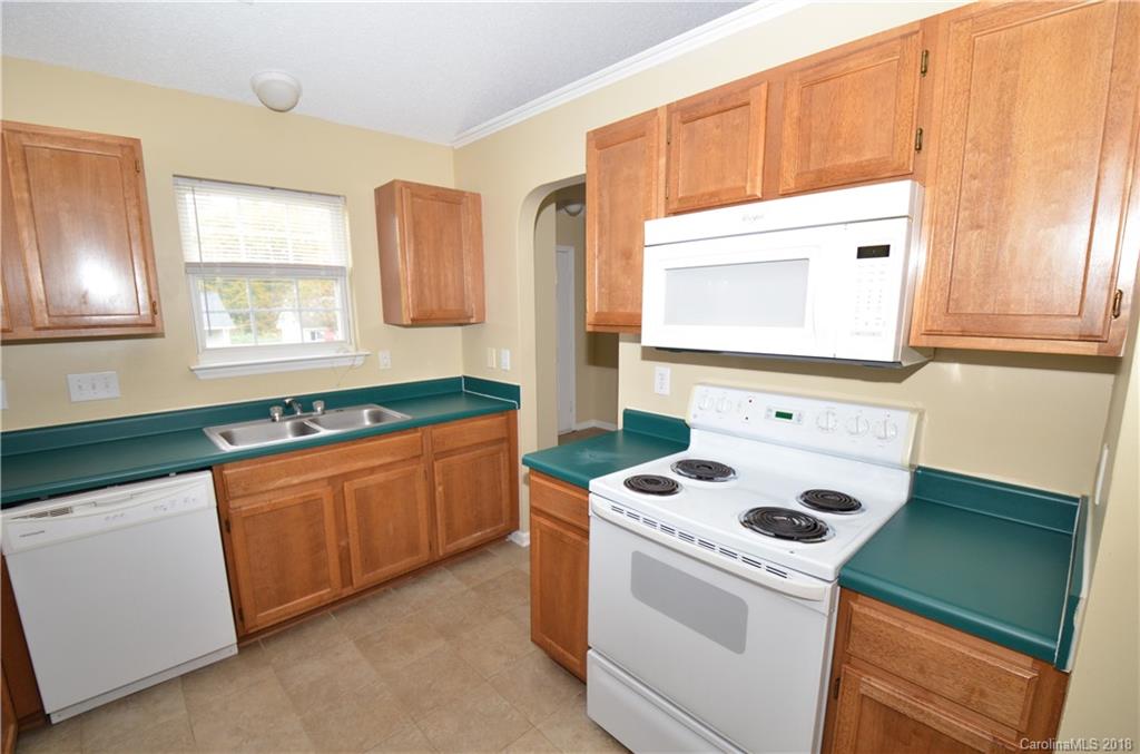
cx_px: 570
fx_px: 474
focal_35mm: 15
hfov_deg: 100.5
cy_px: 377
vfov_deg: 77.0
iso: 640
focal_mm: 10
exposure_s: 1/60
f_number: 6.3
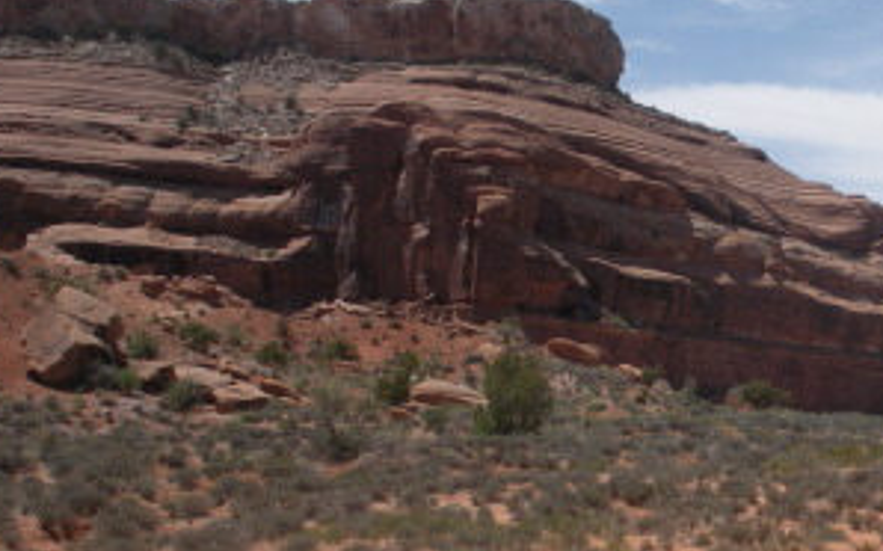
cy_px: 270
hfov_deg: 24.2
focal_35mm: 82
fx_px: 1973
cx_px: 856
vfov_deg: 15.9
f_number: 5.6
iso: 64
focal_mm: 6.3
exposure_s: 1/462
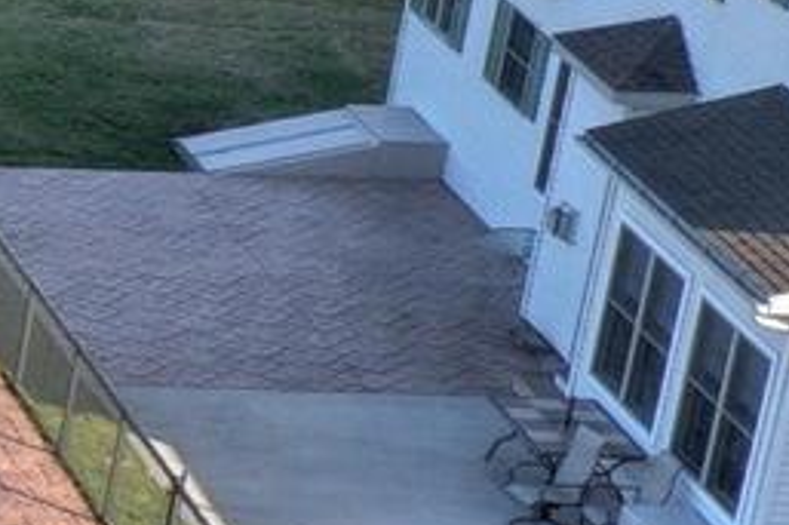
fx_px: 4884
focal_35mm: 223
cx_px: -2290
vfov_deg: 6.1
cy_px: 453
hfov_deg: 7.1
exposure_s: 1/320
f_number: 5.6
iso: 100
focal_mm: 10.3
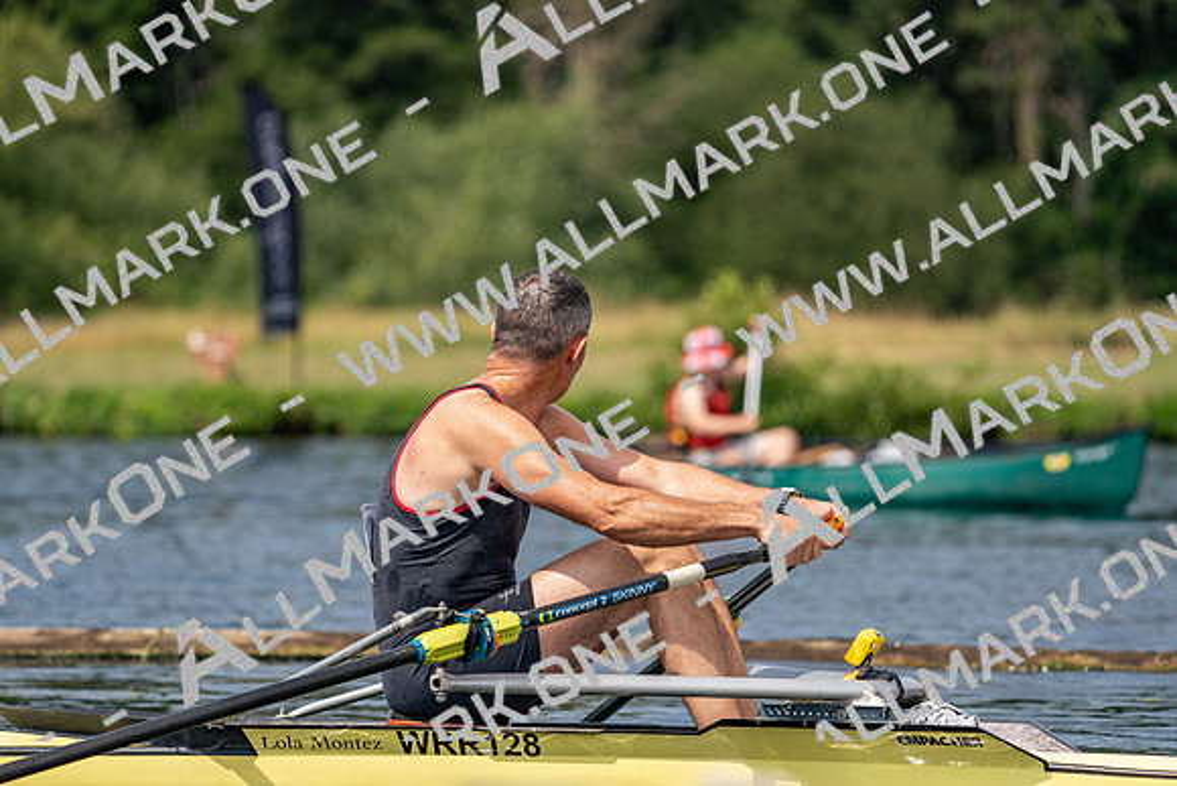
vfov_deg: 4.7
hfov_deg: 7.1
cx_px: 588
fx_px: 9516
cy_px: 393
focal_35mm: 291
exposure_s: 1/1600
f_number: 5.6
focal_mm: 291
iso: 250
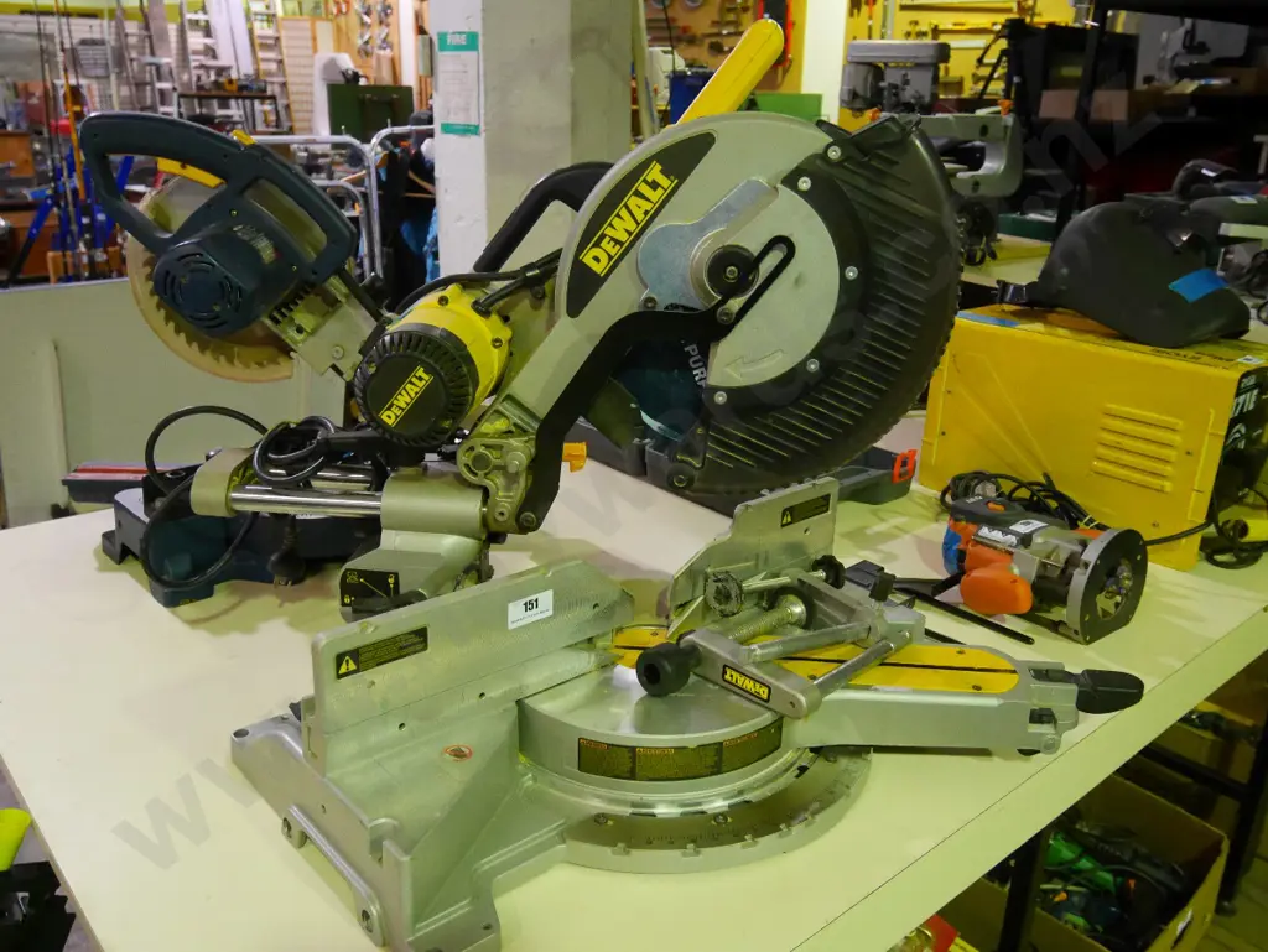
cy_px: 476
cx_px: 634
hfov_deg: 59.9
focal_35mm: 30
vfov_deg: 46.8
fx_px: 1099
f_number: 4
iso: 3200
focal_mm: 15
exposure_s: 1/100
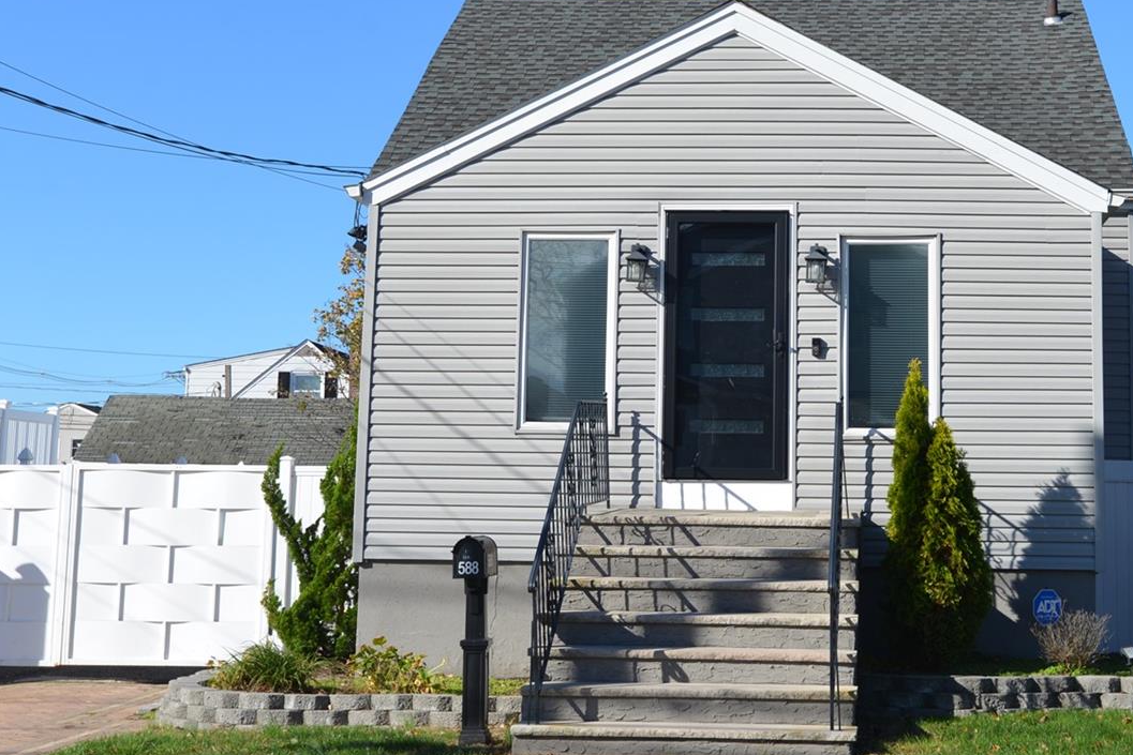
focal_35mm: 62
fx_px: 1951
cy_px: 273
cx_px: 752
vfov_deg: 21.9
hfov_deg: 32.1
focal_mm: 32
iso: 100
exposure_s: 1/250
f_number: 8
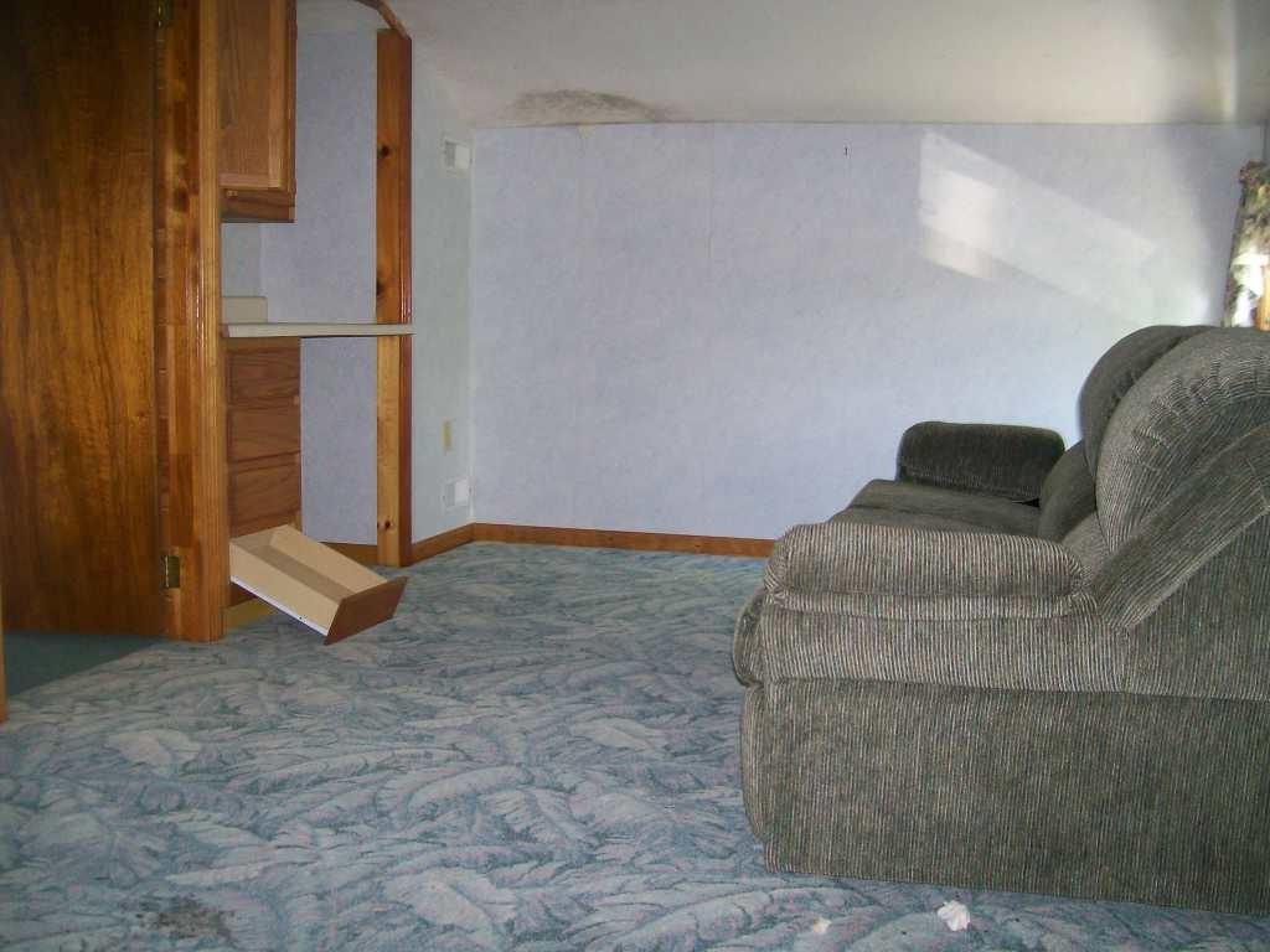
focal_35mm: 36
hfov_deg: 51.4
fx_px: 1321
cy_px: 476
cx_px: 635
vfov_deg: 39.7
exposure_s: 1/22.6
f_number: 2.7
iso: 140
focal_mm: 6
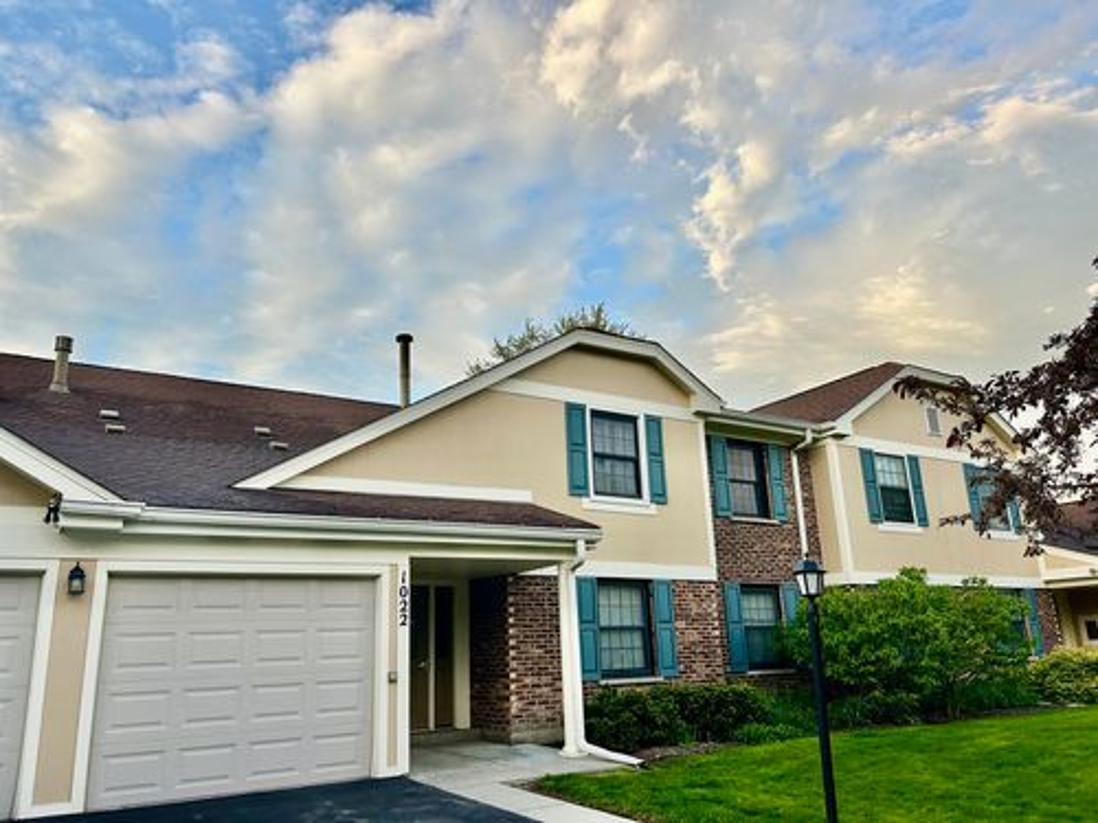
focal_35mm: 26
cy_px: 412
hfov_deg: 67.3
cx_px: 549
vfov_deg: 53.1
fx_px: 825
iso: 50
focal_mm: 5.7
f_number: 1.5
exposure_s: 1/569
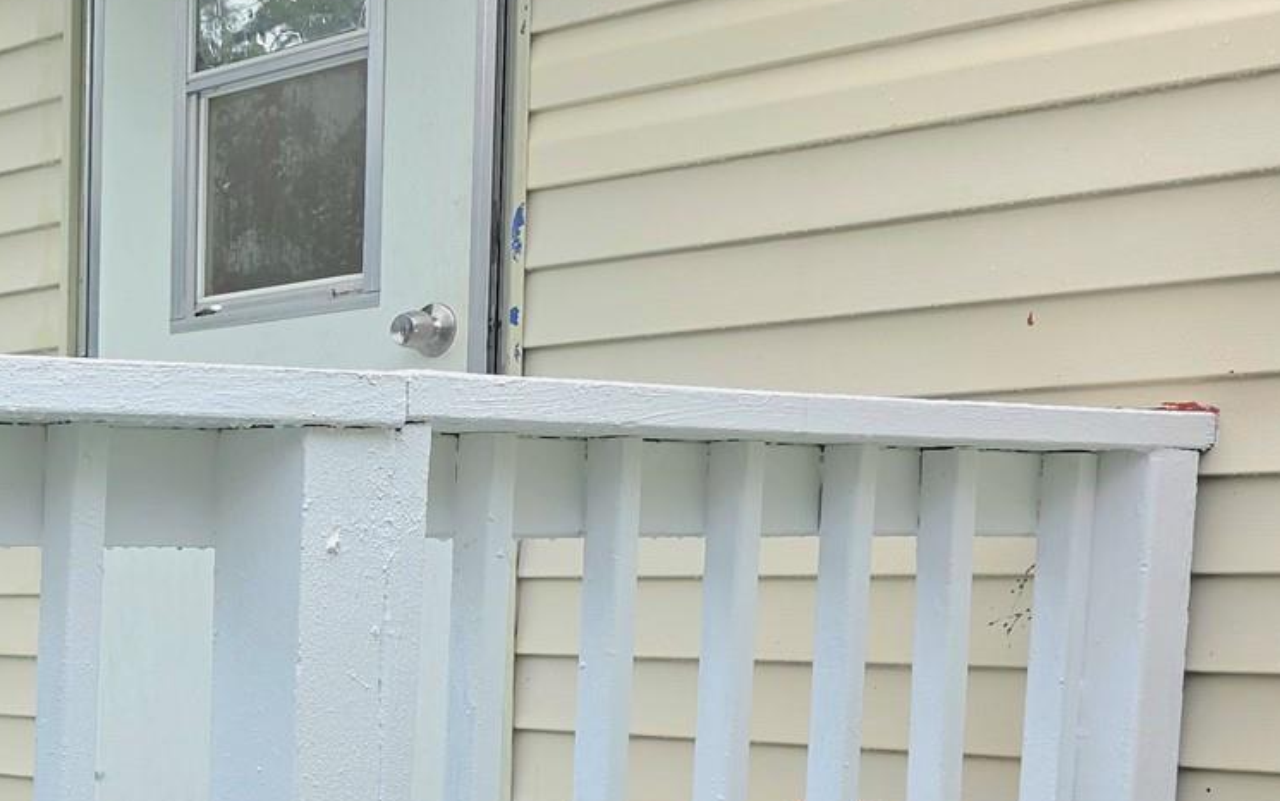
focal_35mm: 67
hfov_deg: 25.6
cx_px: -457
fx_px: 2338
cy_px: 744
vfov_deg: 19.0
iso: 12
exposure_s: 1/208
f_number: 1.7
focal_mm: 6.3
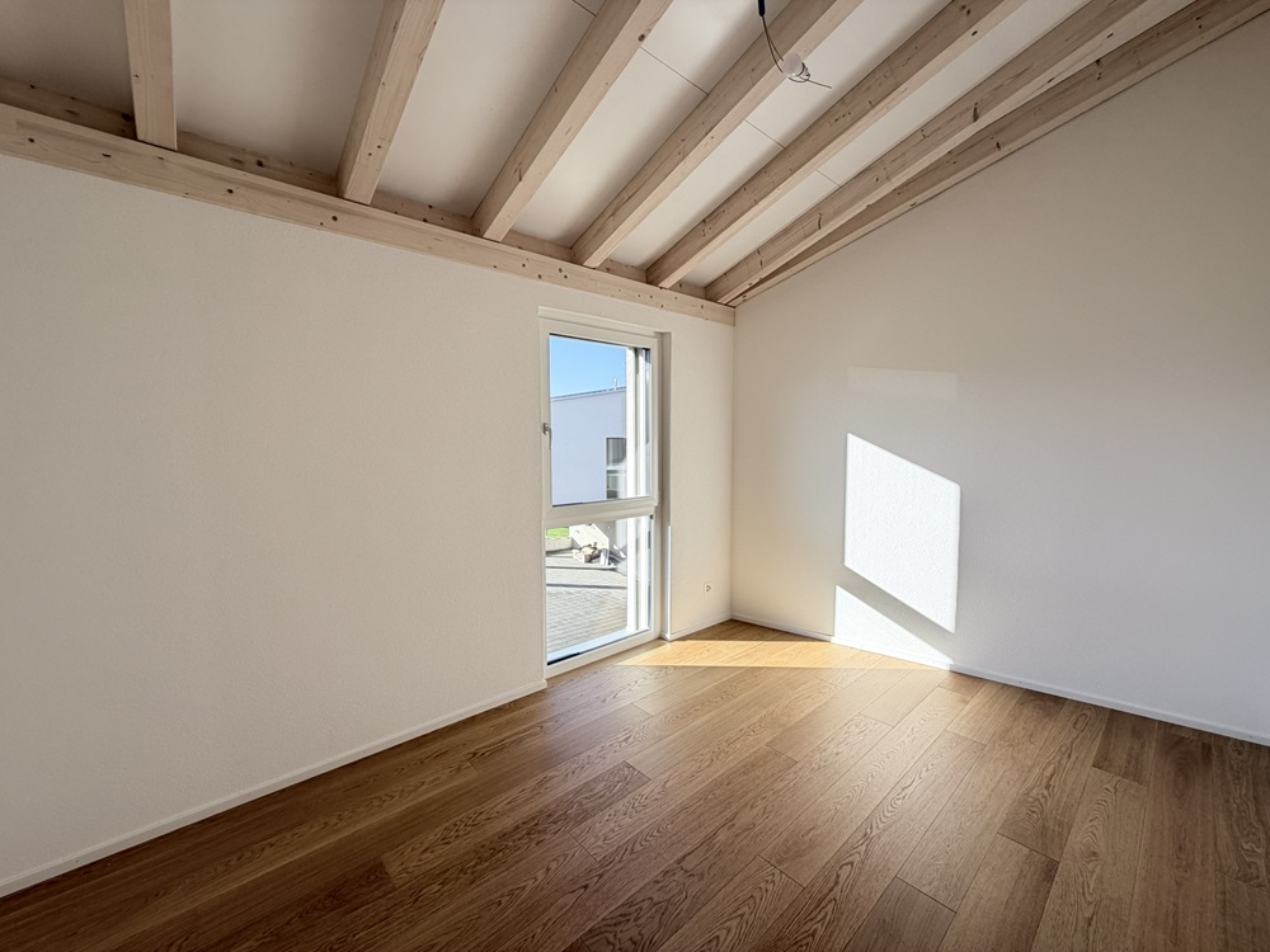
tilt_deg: -3.6
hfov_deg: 102.1
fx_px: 514
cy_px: 476
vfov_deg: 85.7
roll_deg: +0.0
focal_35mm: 14
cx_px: 635
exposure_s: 1/143
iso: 40
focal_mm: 2.22
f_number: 2.2
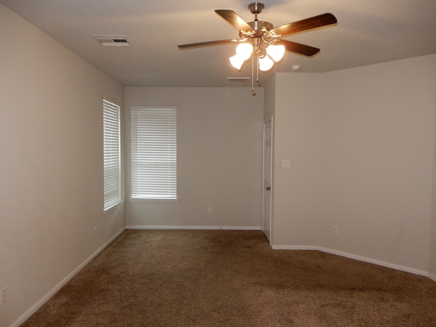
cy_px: 164
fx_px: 315
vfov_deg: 54.9
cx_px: 212
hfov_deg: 69.4
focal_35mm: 25
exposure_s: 1/30
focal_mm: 4.3
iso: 220
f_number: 3.4
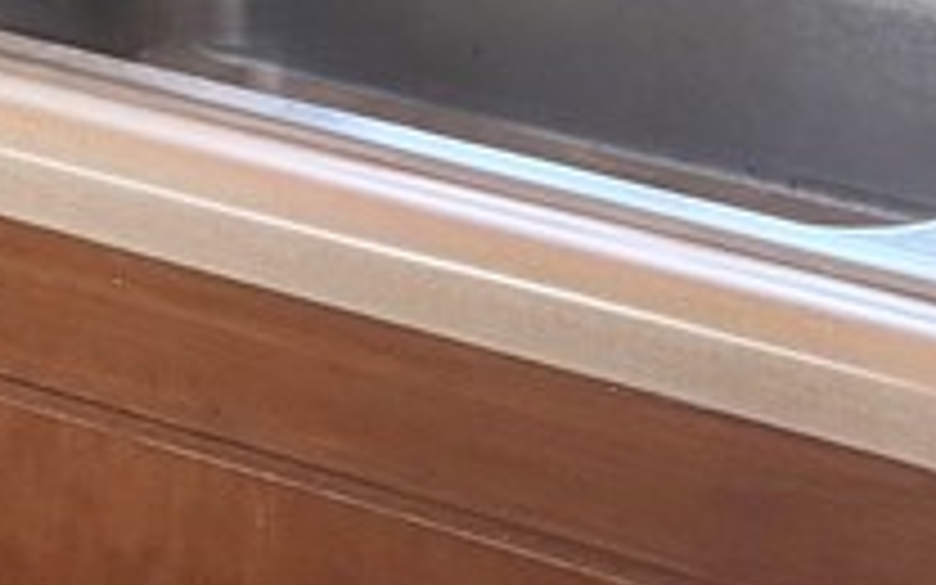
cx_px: -176
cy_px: -1008
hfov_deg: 14.9
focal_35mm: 136
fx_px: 3469
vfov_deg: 8.5
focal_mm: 5.96
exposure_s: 1/120
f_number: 1.6
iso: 125
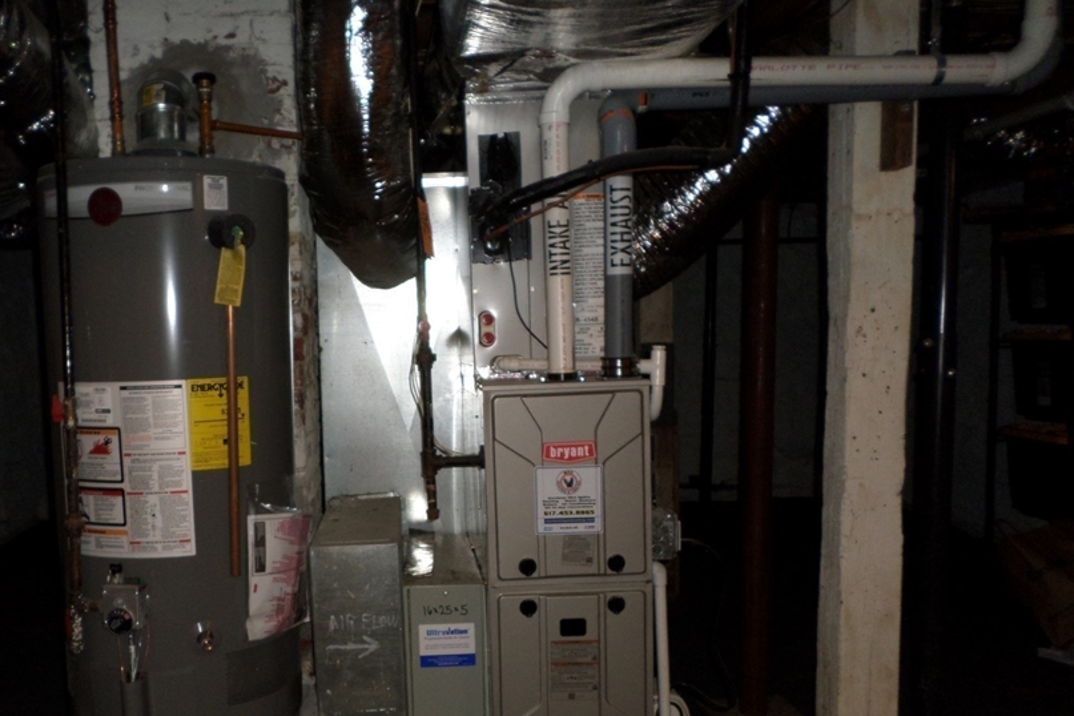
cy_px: 458
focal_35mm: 33
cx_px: 407
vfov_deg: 39.6
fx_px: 984
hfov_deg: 56.6
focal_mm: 4.5
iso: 100
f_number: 2.5
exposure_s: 1/30
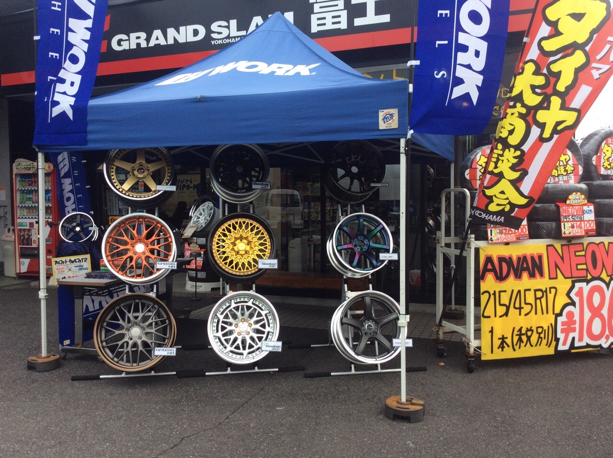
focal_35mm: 32
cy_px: 229
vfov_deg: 44.1
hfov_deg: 56.9
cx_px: 306
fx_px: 566
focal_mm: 3.3
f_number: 2.4
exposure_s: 1/179
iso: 32
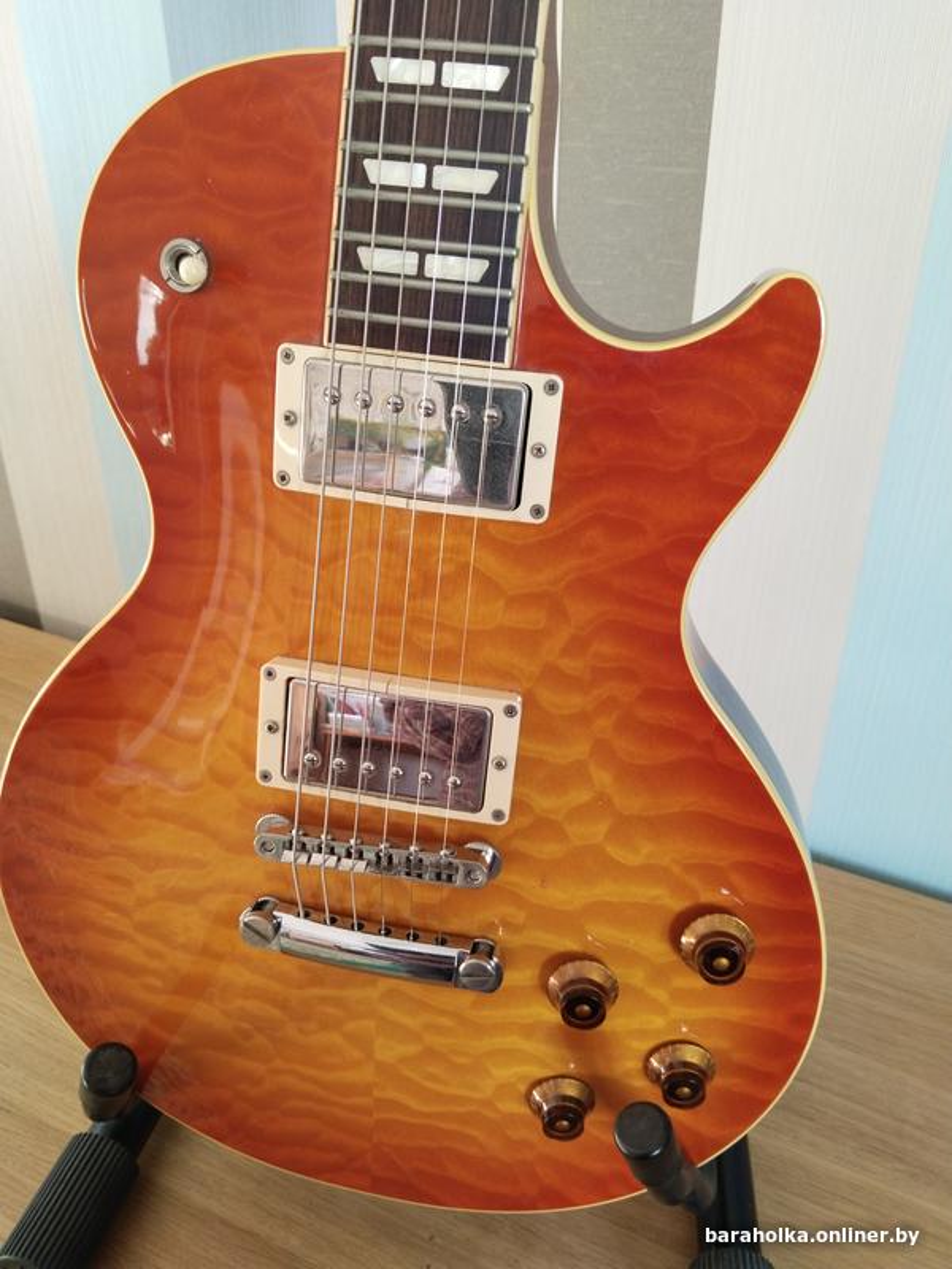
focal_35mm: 26
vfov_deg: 67.3
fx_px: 953
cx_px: 476
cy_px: 634
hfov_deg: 53.1
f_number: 1.8
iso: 448
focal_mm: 4.05
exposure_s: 1/40
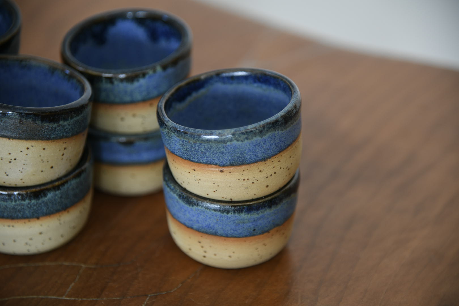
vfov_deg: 11.4
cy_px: 153
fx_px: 1530
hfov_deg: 17.1
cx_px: 230
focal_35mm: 120
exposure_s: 1/80
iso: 400
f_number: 4
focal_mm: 120
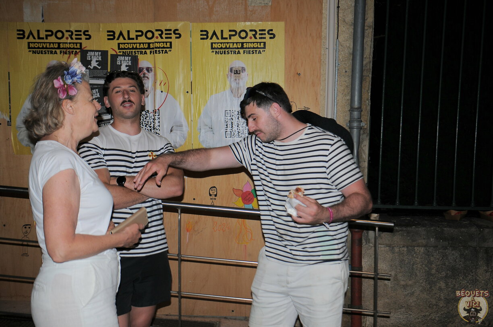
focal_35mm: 39
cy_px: 164
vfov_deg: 34.1
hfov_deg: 49.6
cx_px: 246
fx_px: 533
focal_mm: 26
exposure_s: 1/60
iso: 200
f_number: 3.3
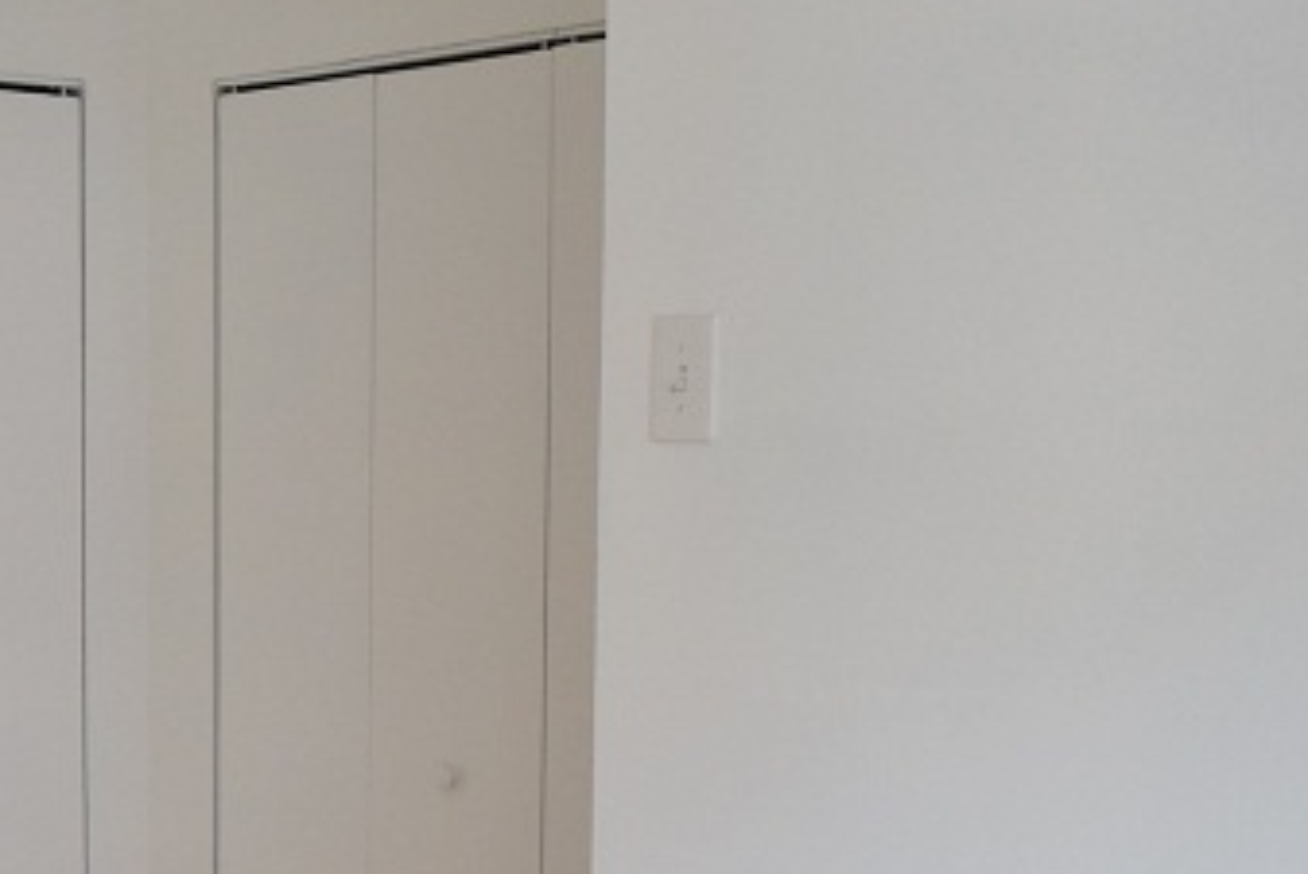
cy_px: 680
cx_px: 89
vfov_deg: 18.8
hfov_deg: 26.9
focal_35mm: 72
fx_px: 2617
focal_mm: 18
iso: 800
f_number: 5
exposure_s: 1/50
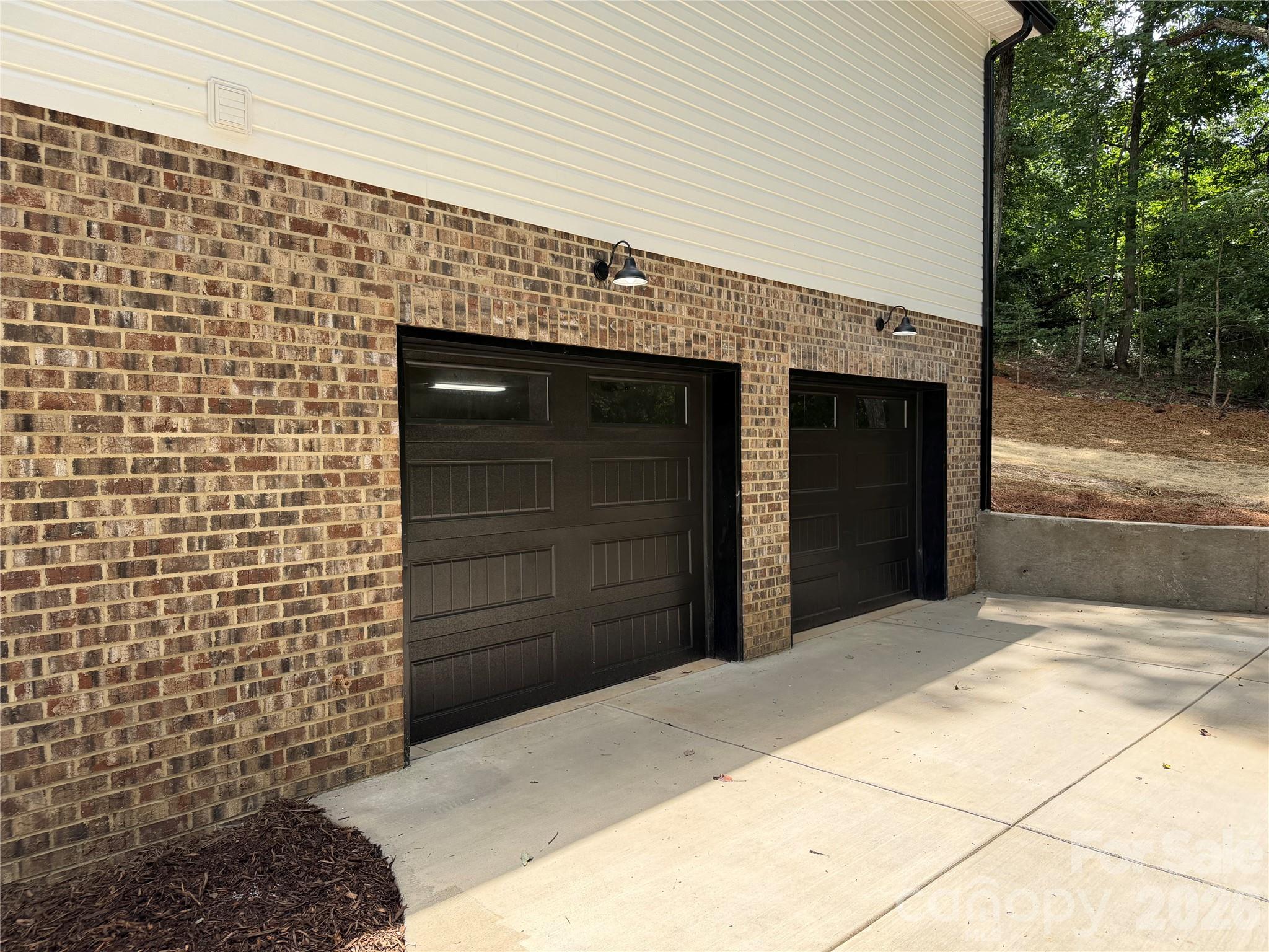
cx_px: 634
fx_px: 880
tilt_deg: -1.4
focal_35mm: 24
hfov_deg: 71.6
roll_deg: +0.6
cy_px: 476
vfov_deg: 56.8
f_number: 1.78
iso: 100
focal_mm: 6.76
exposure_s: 1/1060
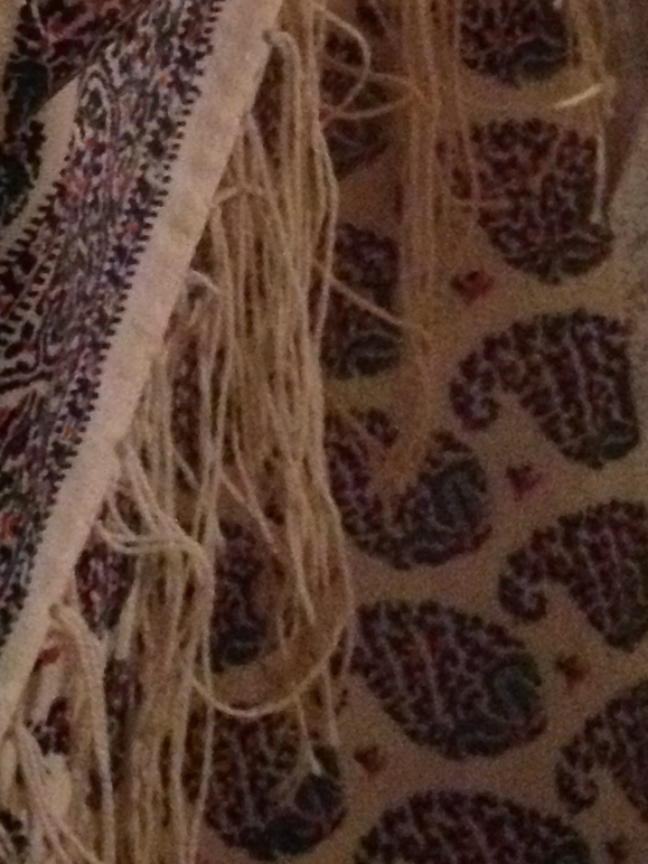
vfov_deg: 13.1
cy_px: -67
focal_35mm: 148
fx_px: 3694
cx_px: -382
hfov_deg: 9.7
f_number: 2.4
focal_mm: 4.28
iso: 640
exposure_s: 1/15
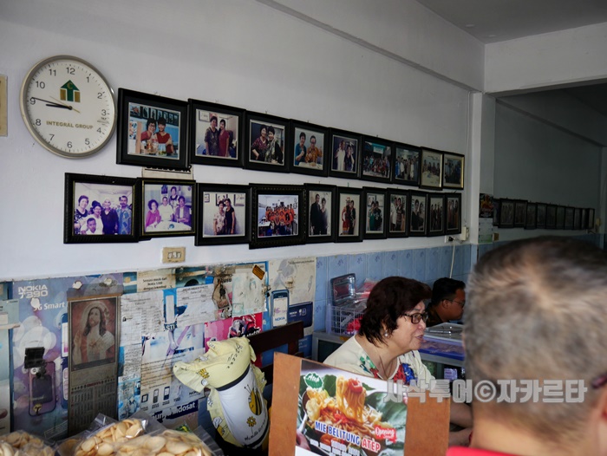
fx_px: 562
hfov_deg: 56.8
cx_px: 304
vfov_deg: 44.2
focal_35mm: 32
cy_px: 228
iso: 250
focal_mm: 16
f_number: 3.6
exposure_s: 1/60
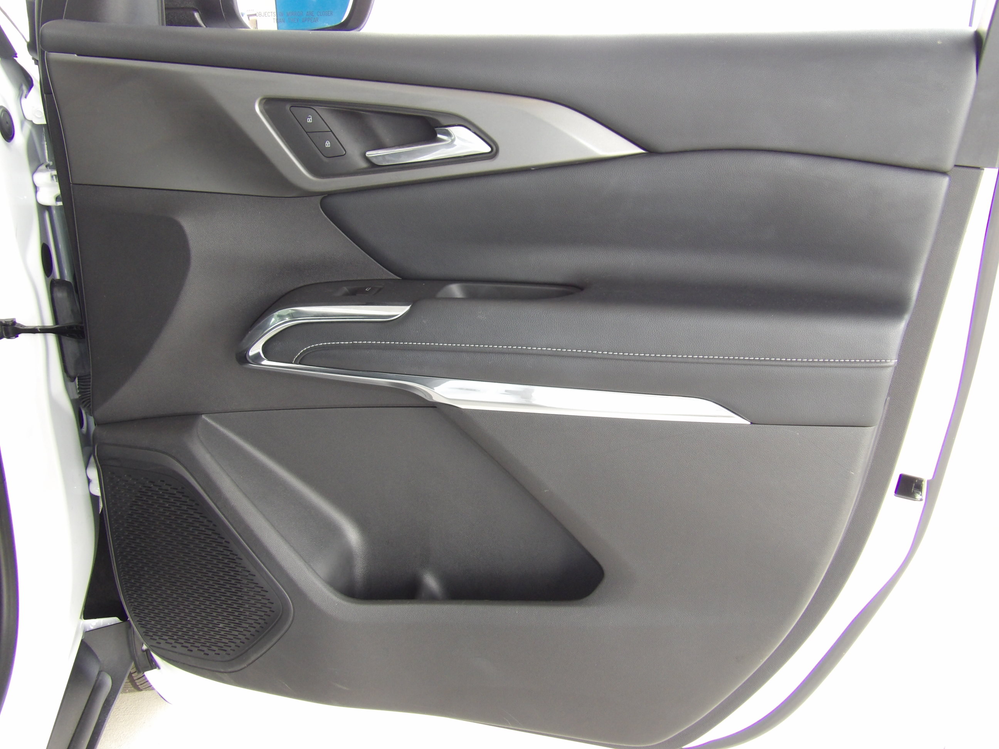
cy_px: 374
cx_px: 500
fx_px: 1126
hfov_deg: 47.9
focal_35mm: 39
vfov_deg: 36.8
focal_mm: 7
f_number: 3.7
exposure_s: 1/33
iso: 200
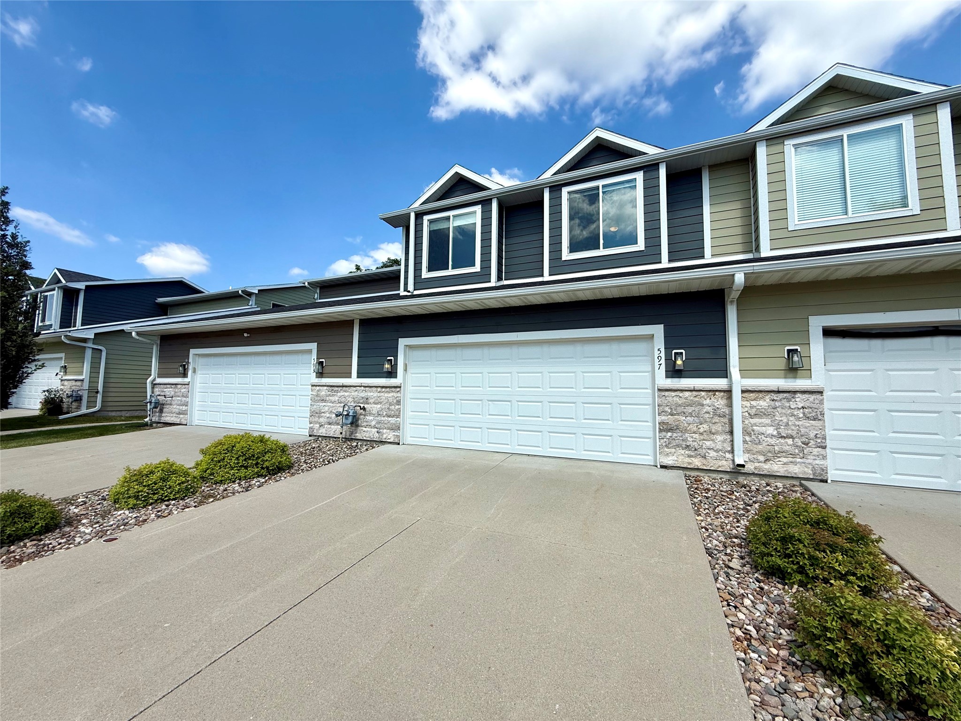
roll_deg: -1.0
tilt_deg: +5.1
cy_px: 360
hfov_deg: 102.1
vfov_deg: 85.7
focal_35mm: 14
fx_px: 389
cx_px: 480
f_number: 2.2
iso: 50
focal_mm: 2.22
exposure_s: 1/2024
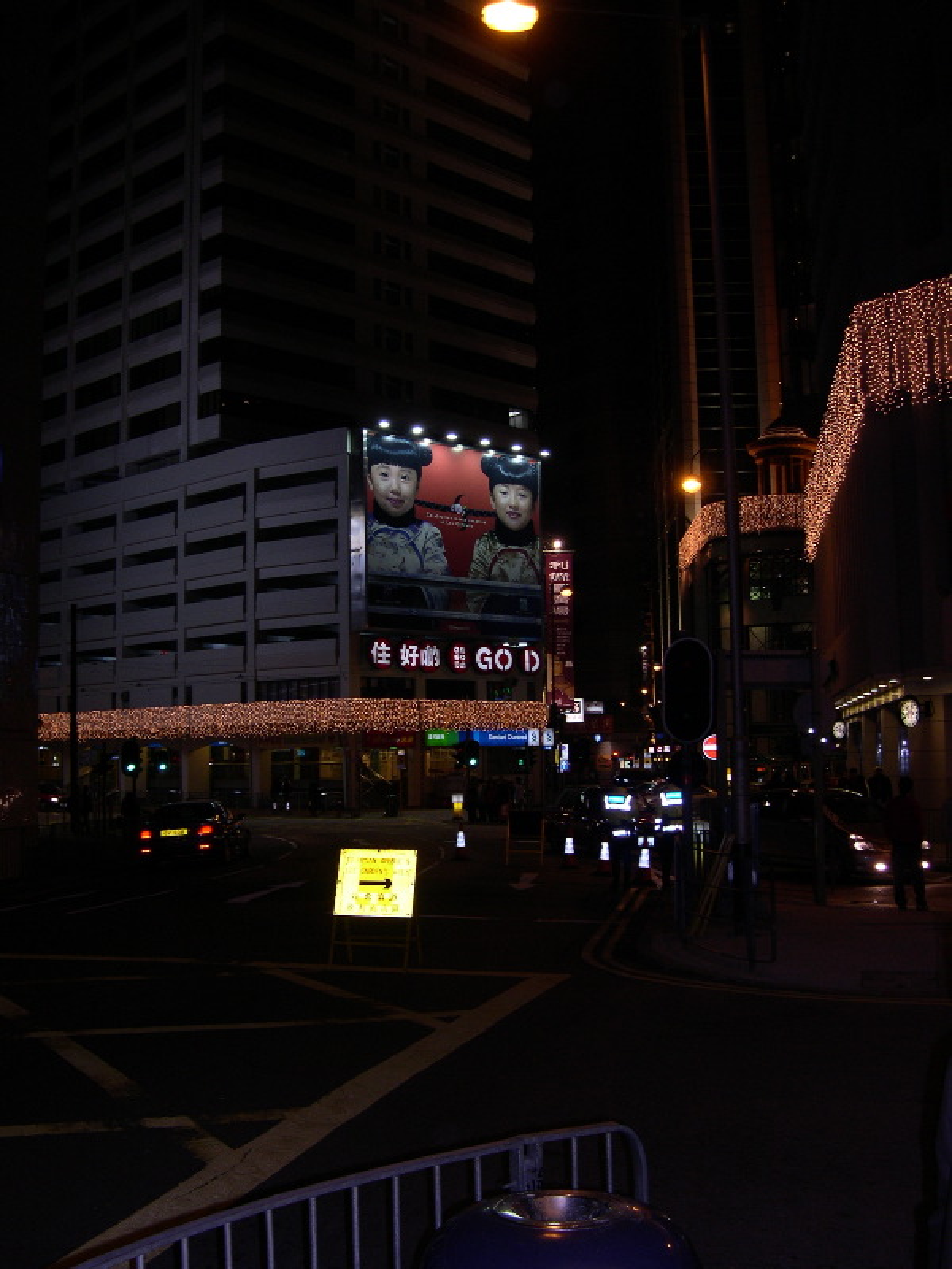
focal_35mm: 38
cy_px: 634
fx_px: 1393
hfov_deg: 37.7
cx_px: 476
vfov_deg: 49.0
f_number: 2.8
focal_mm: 8
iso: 100
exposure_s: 1/60
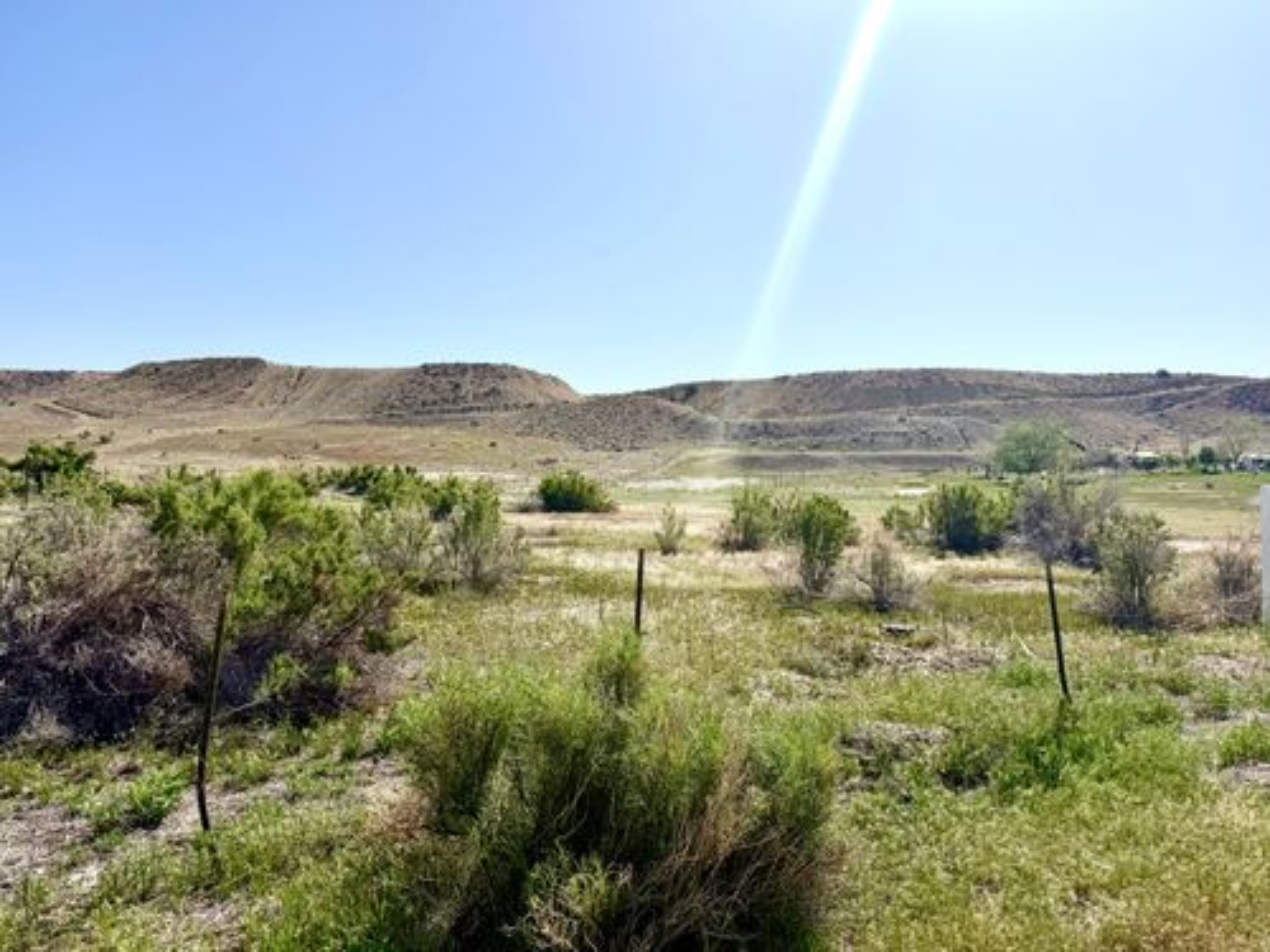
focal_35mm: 24
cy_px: 476
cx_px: 635
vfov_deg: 56.8
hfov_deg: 71.6
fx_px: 881
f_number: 1.78
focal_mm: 6.76
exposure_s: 1/9091
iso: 80
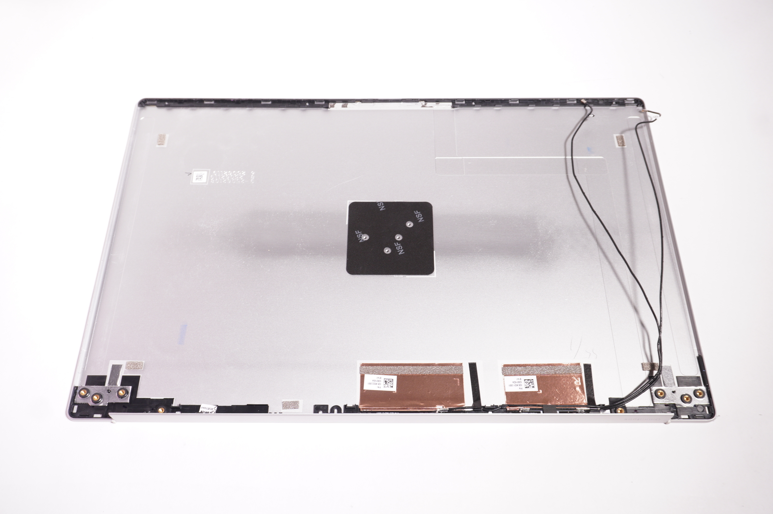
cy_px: 257
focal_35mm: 32
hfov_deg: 59.5
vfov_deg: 41.6
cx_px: 386
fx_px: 676
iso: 200
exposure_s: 1/13
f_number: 5.6
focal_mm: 21
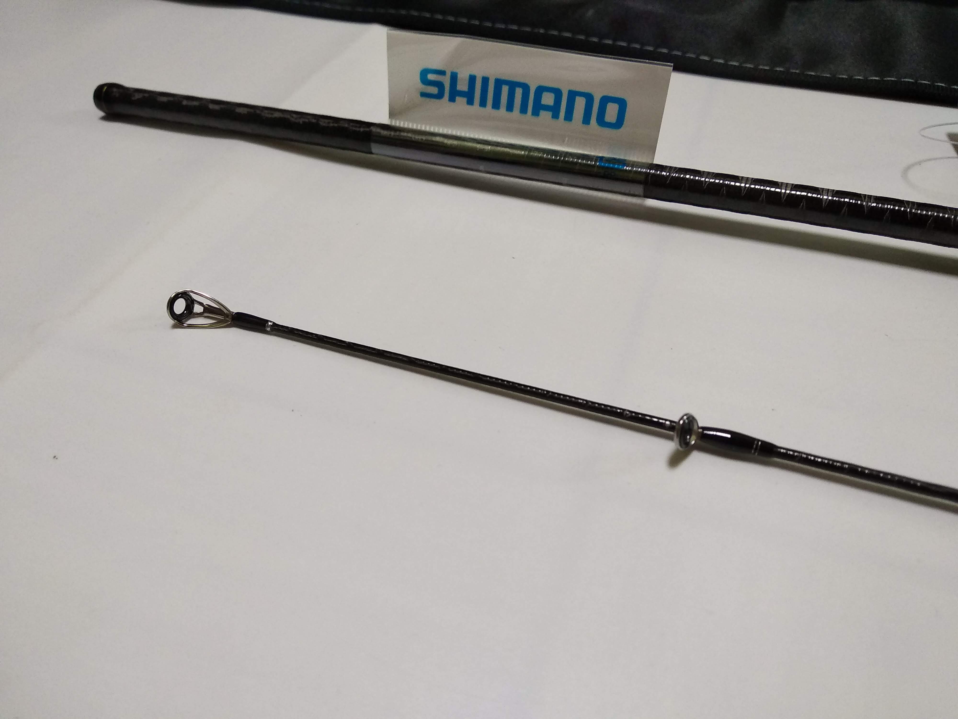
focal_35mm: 26
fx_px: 720
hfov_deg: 67.3
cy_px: 360
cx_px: 479
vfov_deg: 53.1
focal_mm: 3.81
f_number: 2.2
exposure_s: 1/50
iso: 400
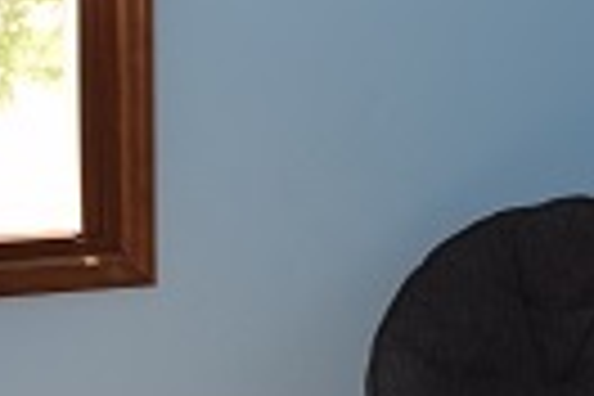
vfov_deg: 11.0
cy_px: 418
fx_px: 2029
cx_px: 306
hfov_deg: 16.7
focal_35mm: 123
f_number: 5.6
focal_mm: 18
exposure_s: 1/125
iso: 400
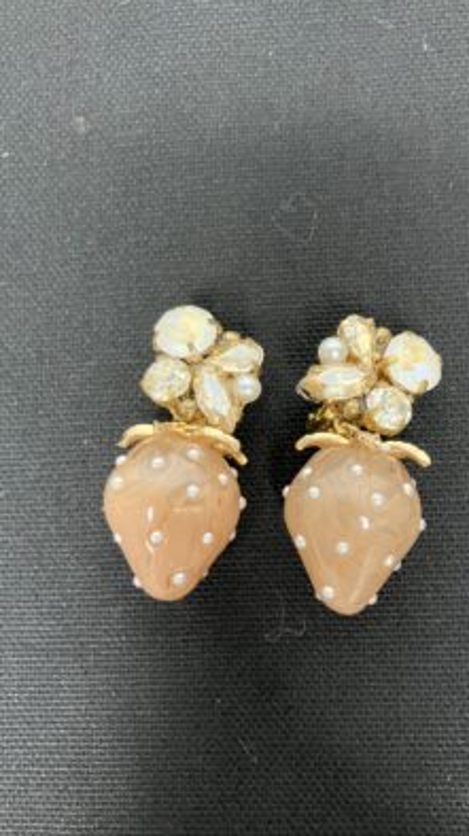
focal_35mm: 31
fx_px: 687
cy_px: 414
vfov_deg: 62.7
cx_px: 284
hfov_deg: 37.5
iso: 320
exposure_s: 1/25
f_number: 1.8
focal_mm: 3.99
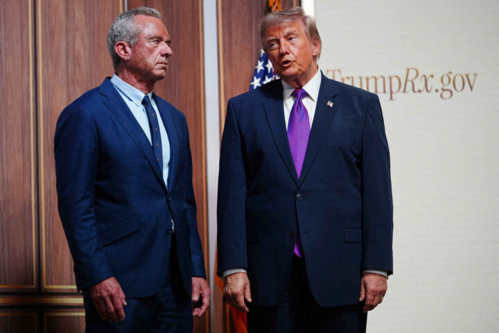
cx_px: 250
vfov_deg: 9.1
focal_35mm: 150
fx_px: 2079
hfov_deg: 13.7
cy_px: 166
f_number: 2
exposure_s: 1/250
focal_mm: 150
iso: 800
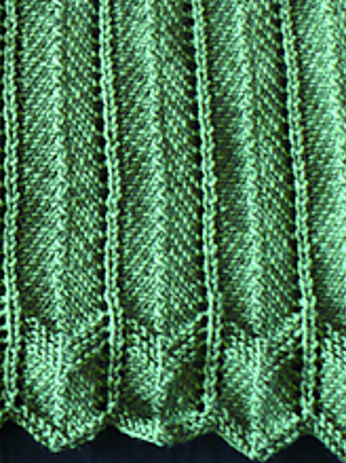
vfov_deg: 17.3
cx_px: -40
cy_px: -112
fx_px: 1441
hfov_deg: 13.4
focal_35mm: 108
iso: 200
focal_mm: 6.1
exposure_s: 1/8
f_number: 2.8
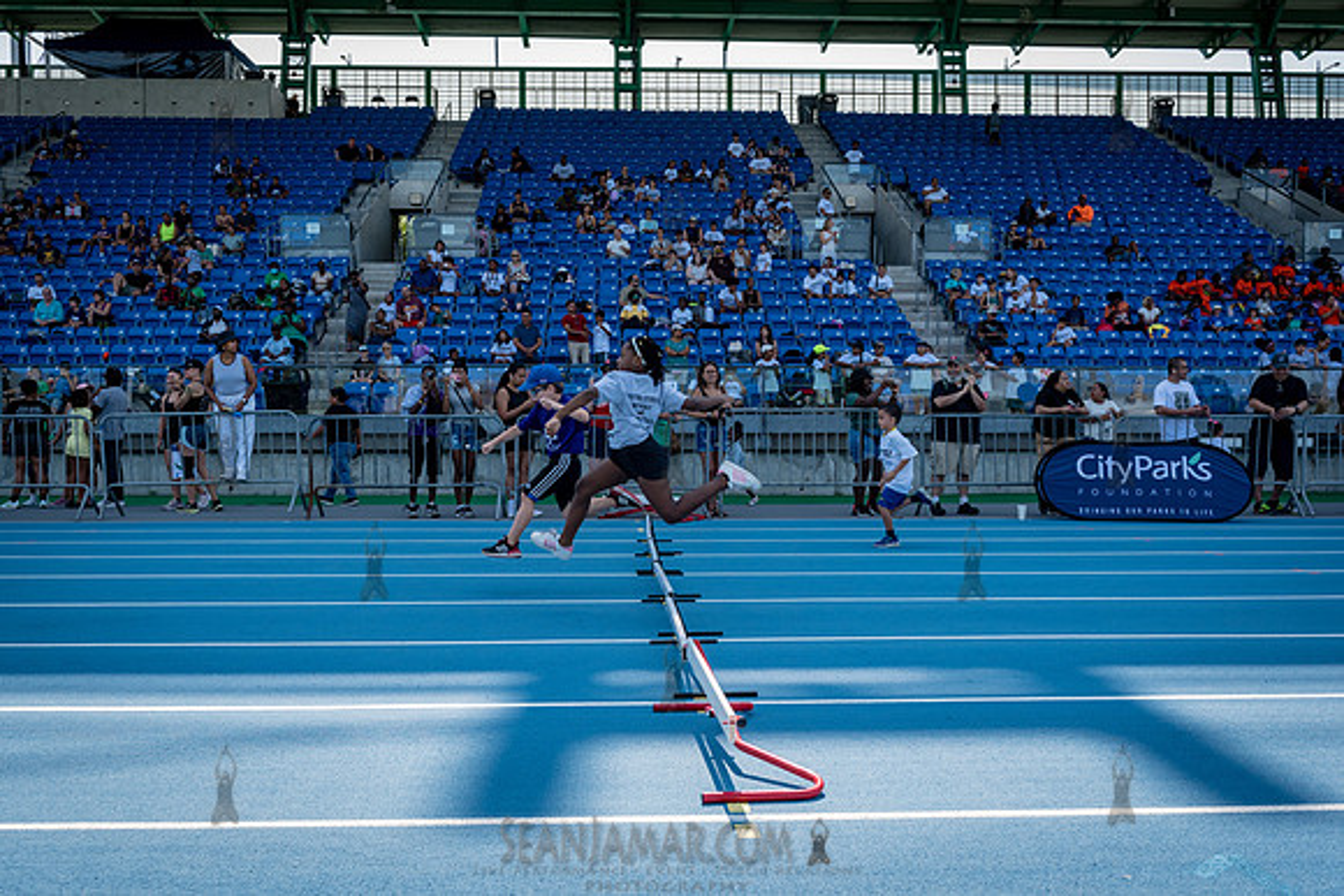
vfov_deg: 40.1
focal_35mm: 33
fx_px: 1228
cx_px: 658
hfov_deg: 57.4
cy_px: 493
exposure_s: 1/800
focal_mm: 29
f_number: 5.6
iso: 400
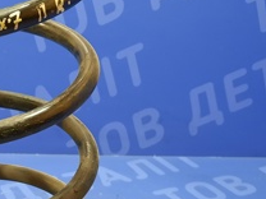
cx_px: 22
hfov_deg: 24.5
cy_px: 136
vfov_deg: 19.1
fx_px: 592
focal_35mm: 77
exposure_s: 1/25
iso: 400
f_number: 2
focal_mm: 4.6
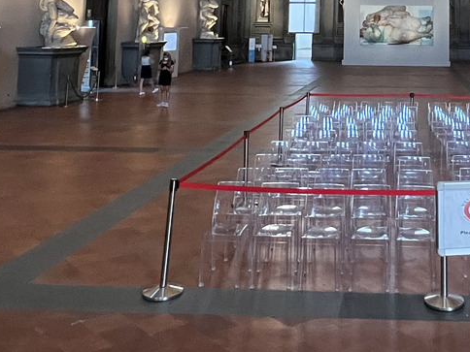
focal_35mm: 43
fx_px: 584
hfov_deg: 41.5
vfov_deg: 29.9
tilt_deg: +6.0
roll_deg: -0.7
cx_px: 391
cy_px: -42
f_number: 1.8
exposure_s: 1/60
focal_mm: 1.57
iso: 800
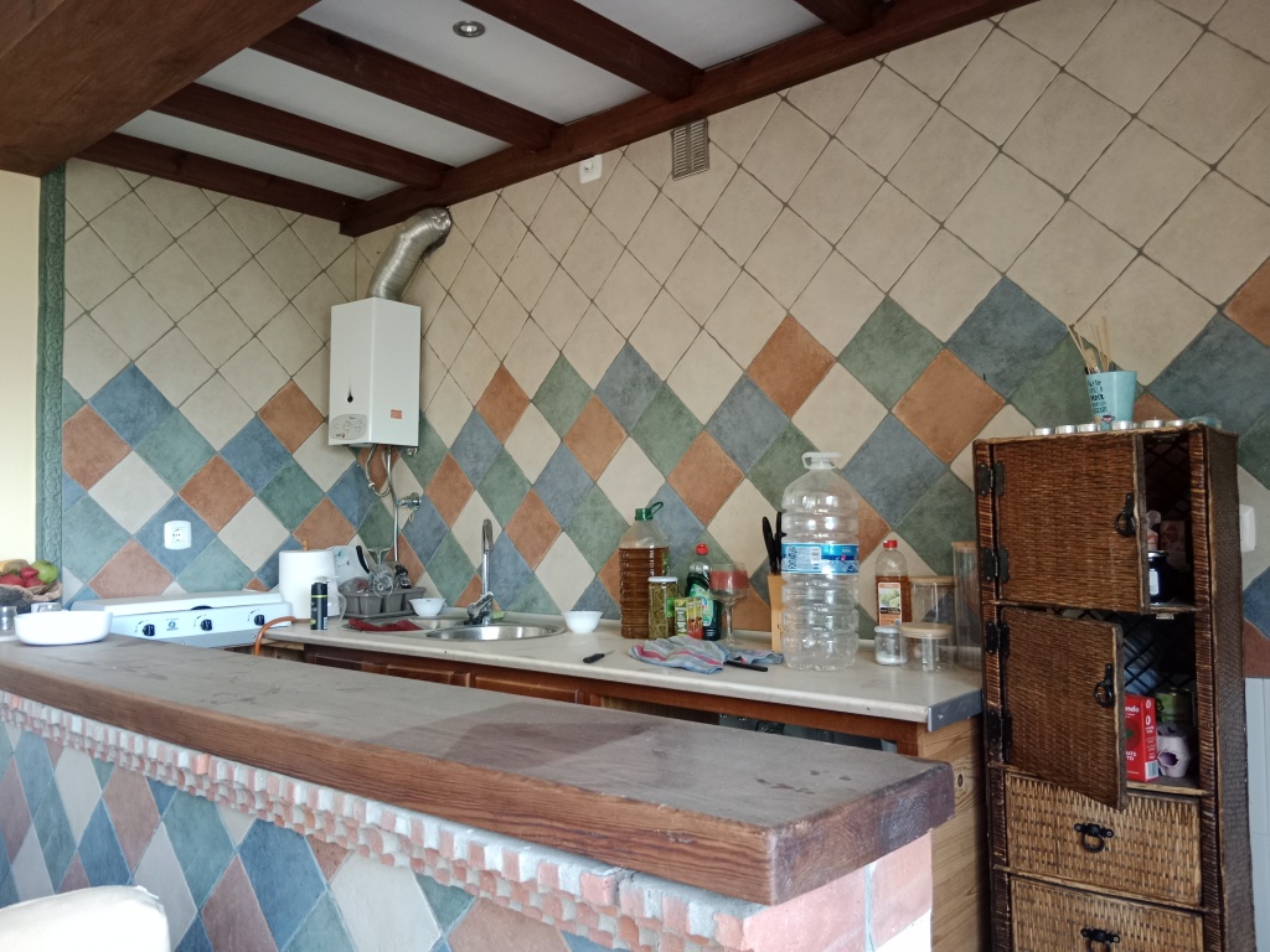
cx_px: 635
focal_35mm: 26
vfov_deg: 53.1
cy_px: 476
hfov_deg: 67.3
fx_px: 954
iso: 1501
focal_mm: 3.96
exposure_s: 1/25
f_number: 1.8
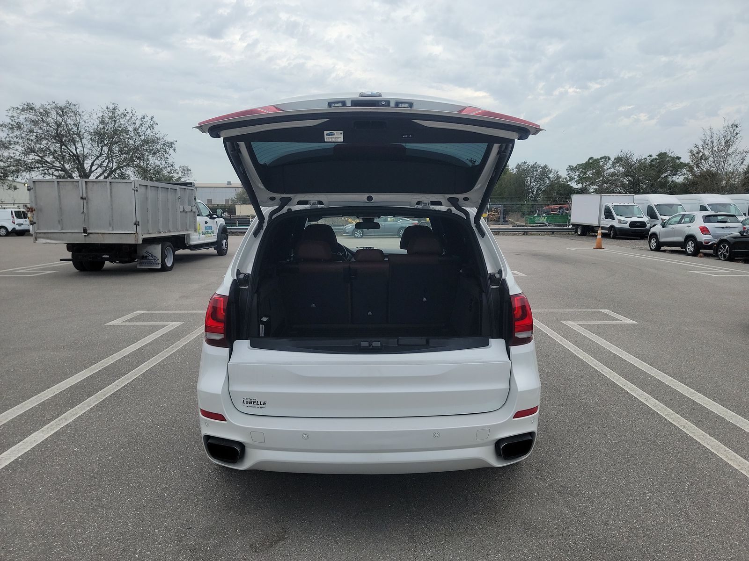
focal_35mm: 24
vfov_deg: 56.8
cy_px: 280
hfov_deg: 71.6
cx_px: 374
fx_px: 519
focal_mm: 6.7
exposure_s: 1/184
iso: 50
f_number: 1.8
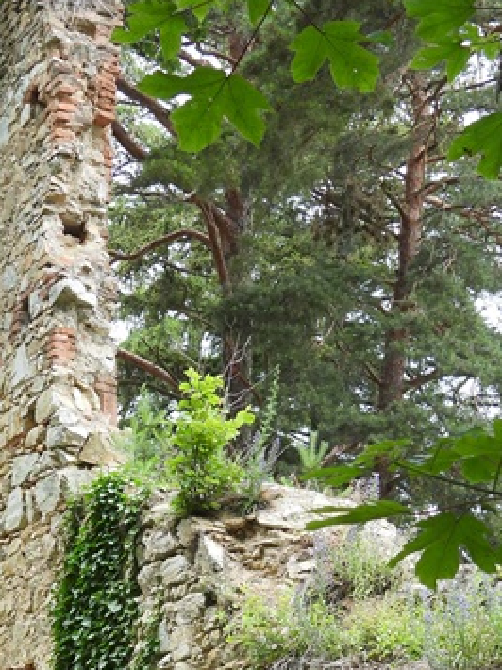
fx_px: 2399
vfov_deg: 15.7
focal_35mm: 124
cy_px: 611
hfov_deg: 11.9
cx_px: 255
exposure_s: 1/80
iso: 100
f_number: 3.5
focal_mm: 9.8
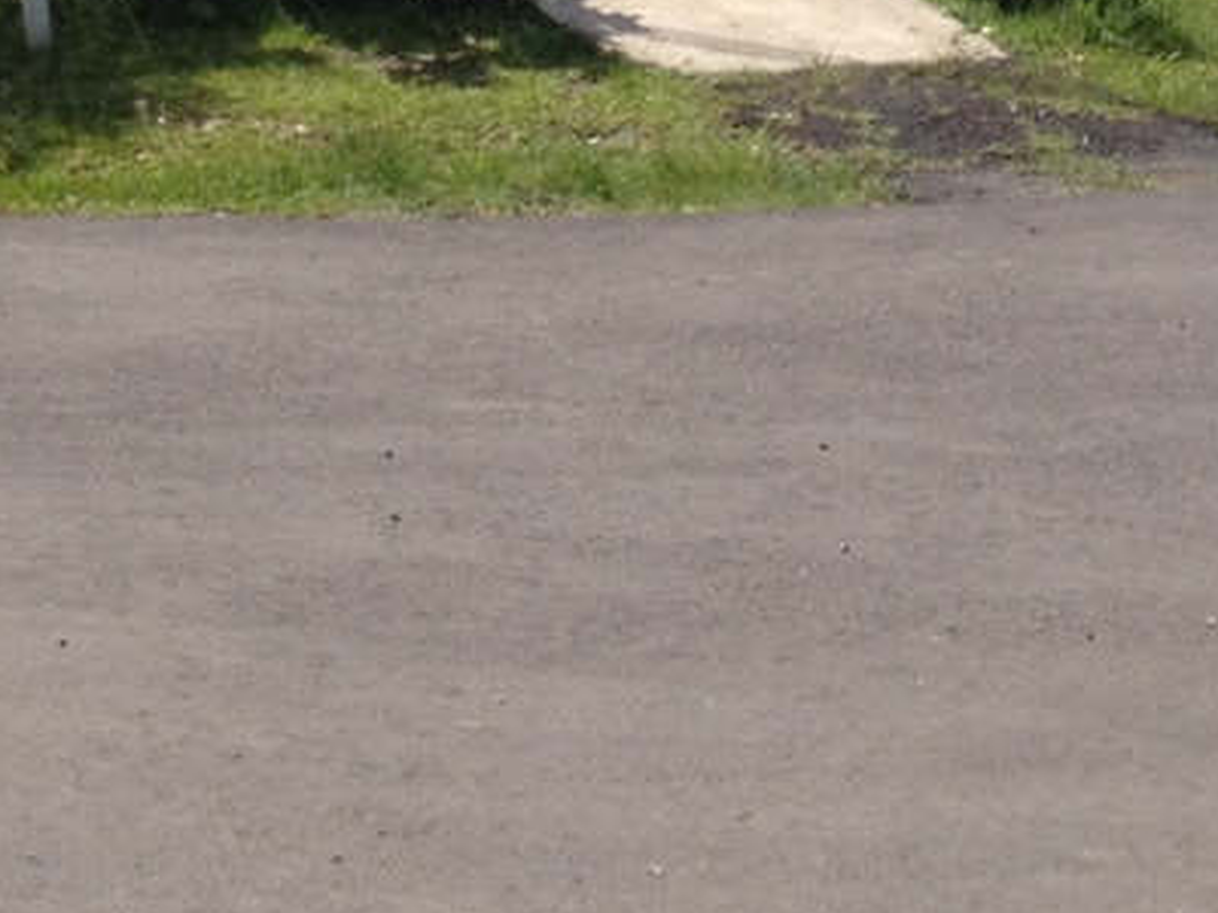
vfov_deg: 9.9
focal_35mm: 140
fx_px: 4926
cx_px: 61
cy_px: -898
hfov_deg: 13.9
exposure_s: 1/1534
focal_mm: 4.28
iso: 50
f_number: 2.4
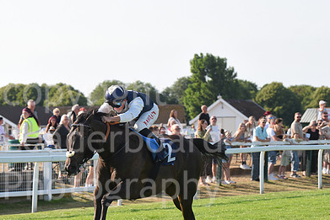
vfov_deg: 6.9
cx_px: 114
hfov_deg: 10.3
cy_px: 146
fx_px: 1834
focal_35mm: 200
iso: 640
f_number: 6.3
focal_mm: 135
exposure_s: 1/1250
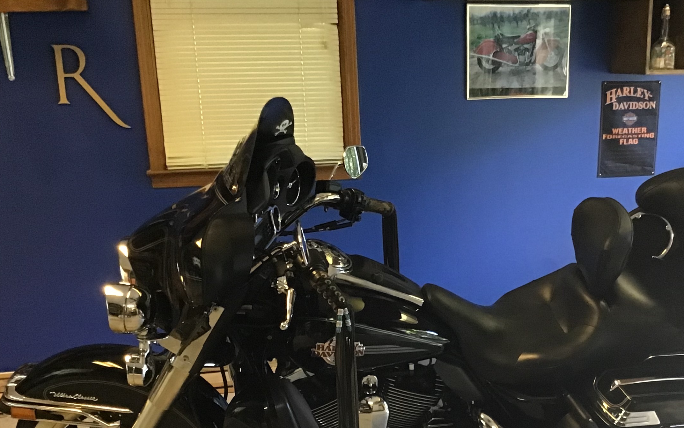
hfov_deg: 39.9
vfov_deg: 25.2
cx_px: 451
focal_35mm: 50
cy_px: 370
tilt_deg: -17.9
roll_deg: +1.0
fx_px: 932
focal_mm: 3.3
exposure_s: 1/24
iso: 200
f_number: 2.4
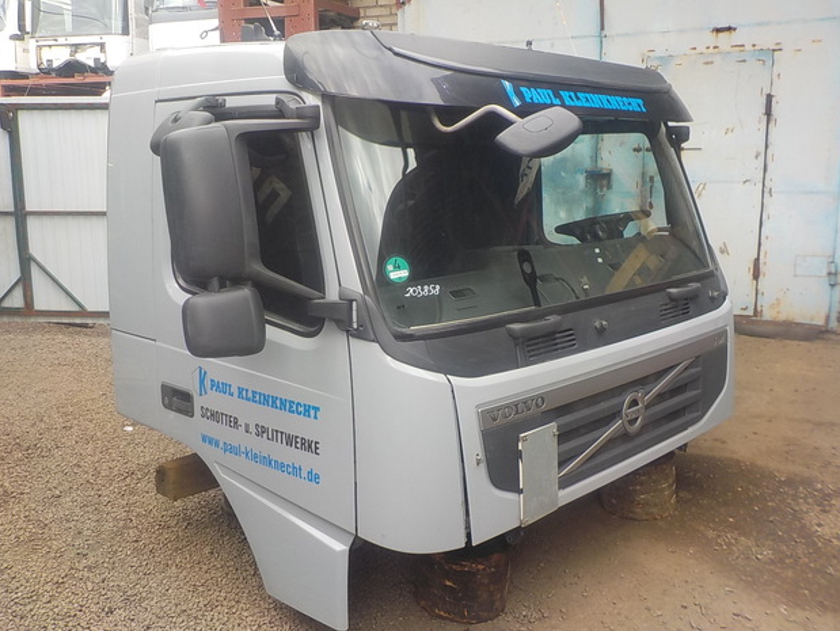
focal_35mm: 31
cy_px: 316
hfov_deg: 58.3
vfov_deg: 45.5
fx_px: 753
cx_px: 414
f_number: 3.3
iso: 125
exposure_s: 1/160
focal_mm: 4.1
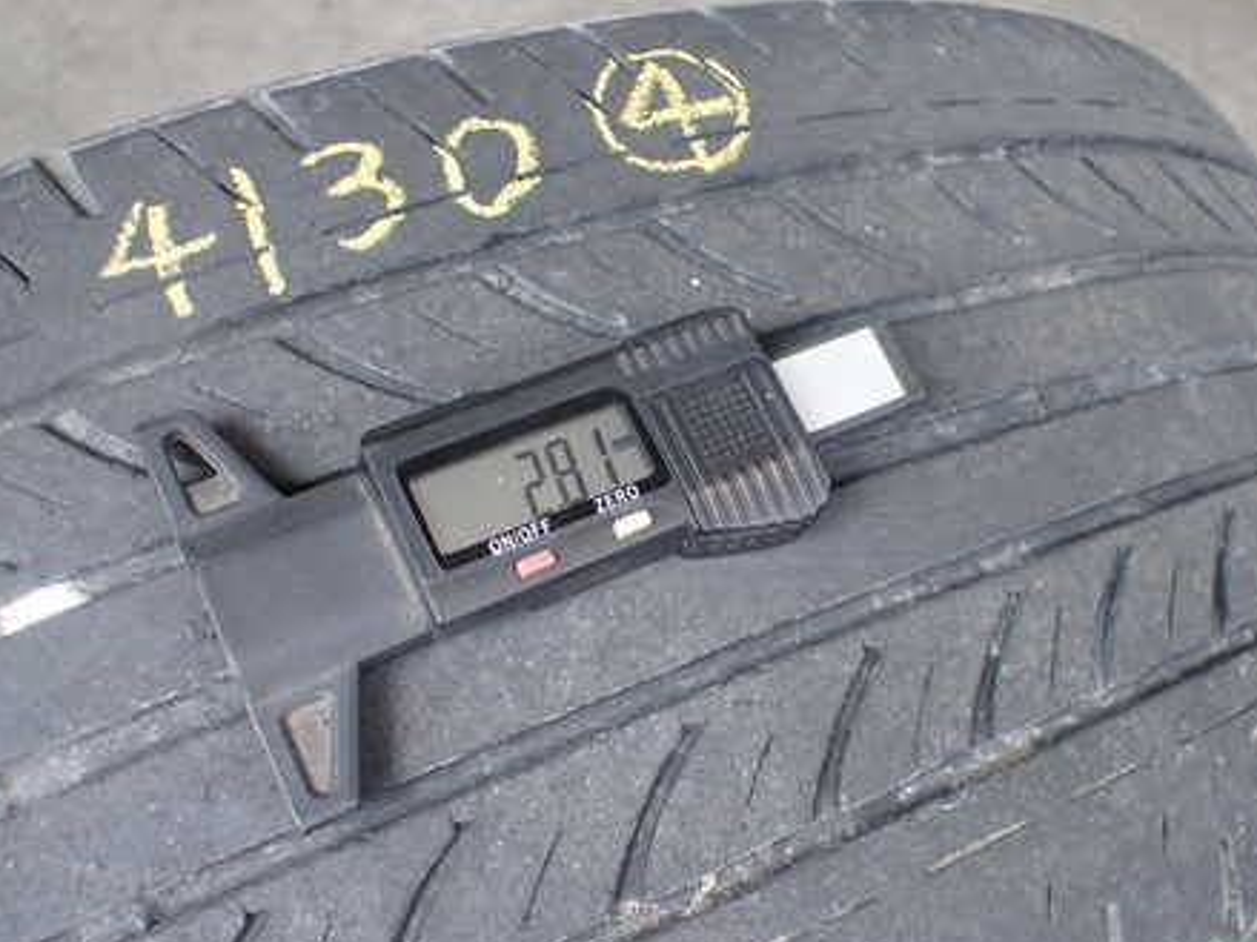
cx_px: 785
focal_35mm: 41
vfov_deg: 35.1
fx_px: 1488
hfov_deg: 45.4
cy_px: 504
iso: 320
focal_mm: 5.4
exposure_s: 1/125
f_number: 2.3
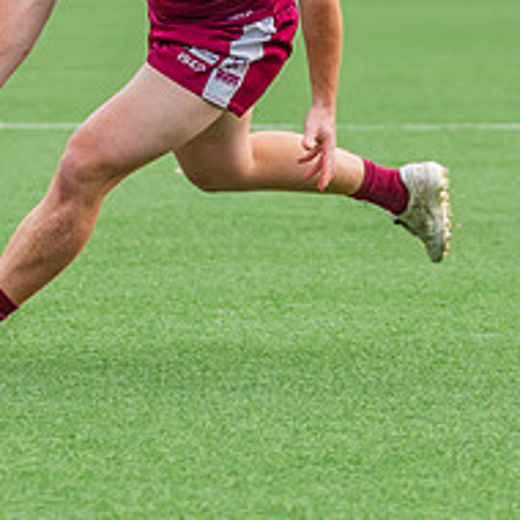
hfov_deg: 3.5
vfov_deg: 3.5
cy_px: -38
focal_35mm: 501
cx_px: 265
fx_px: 8515
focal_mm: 170
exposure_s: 1/1250
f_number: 5.6
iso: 800
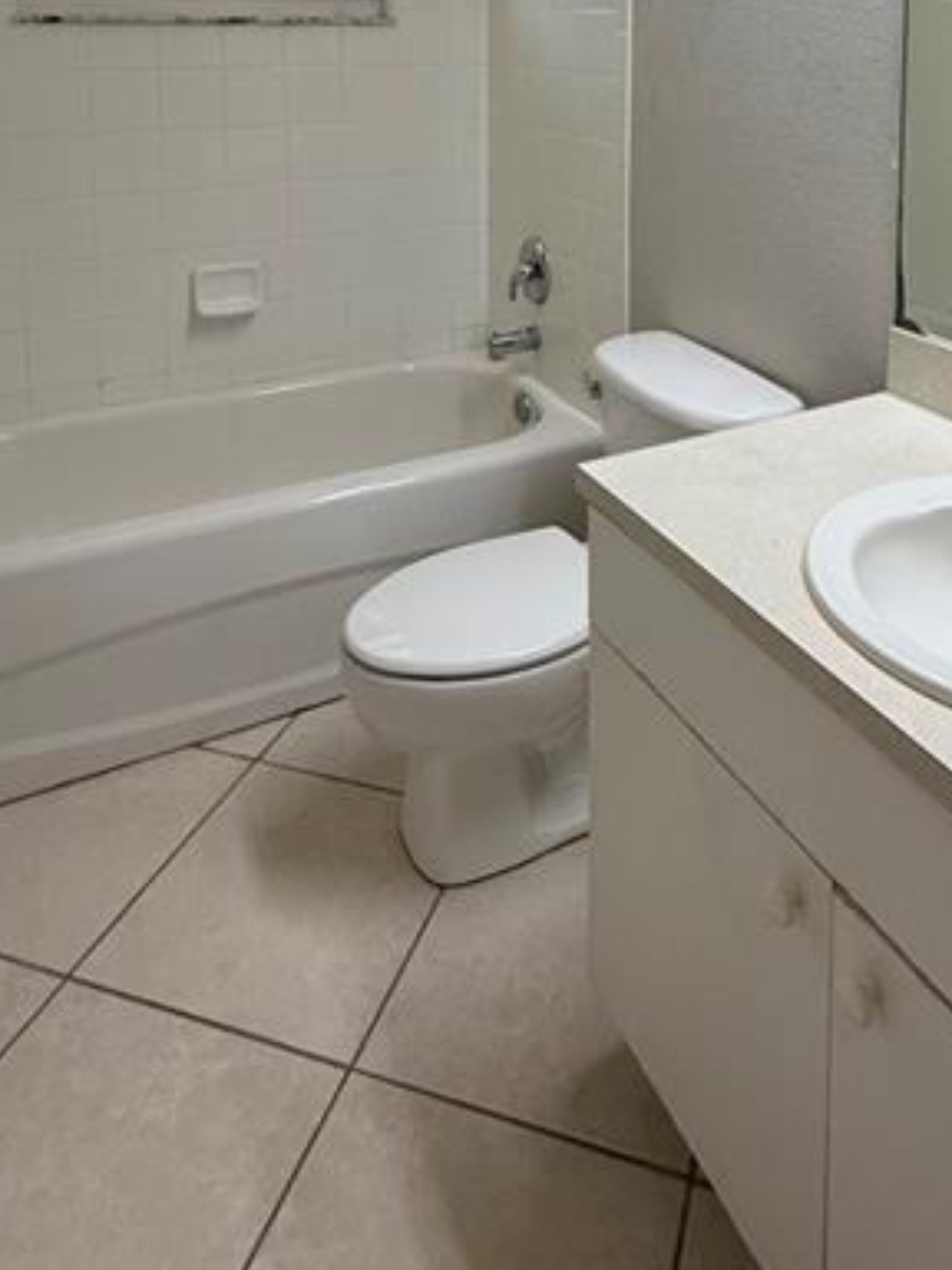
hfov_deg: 49.2
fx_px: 1027
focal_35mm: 28
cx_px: 598
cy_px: 116
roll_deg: -0.3
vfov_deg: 54.8
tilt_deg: -4.0
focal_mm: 2.22
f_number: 2.2
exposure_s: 1/120
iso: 100
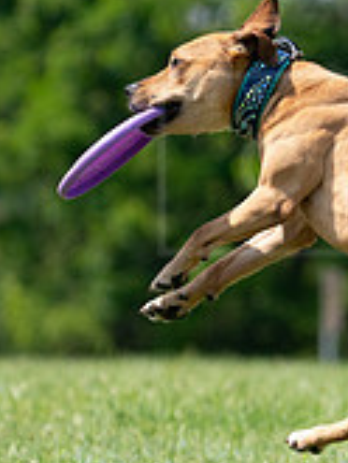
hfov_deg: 1.6
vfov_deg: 2.1
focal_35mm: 951
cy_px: 212
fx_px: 12731
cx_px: 427
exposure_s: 1/4000
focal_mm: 282
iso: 800
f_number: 5.6
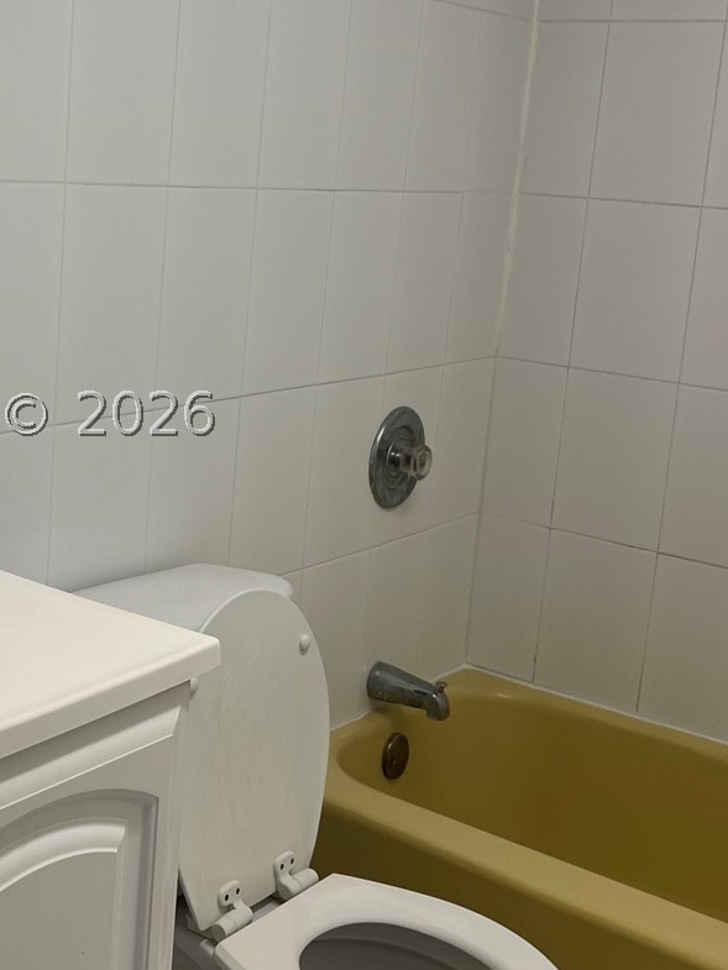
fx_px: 1486
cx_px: 142
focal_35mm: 53
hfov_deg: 27.0
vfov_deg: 36.1
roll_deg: -4.7
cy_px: 414
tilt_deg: -13.3
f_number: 1.5
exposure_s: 1/209
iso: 40
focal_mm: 5.7
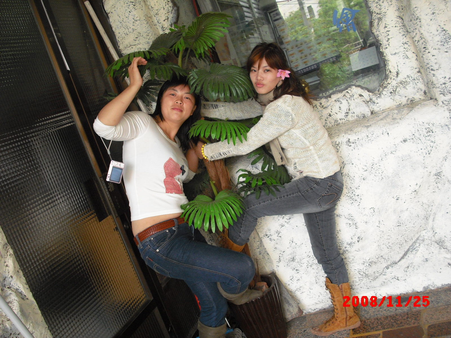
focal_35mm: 38
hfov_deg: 49.0
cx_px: 226
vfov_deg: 37.7
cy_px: 169
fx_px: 495
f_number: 2.8
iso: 200
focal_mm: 6.2
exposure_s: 1/60
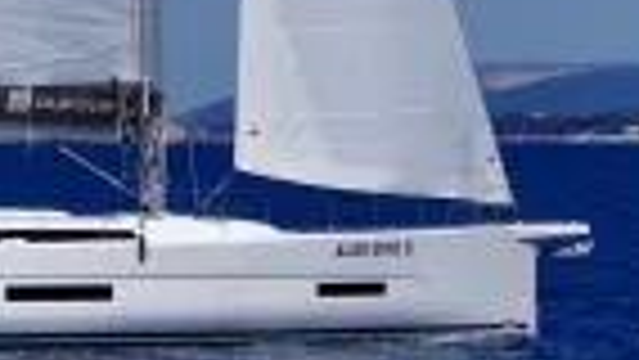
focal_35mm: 465
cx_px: 324
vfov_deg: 2.6
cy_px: -392
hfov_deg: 4.6
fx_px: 7882
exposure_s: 1/640
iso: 200
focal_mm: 105
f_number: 13
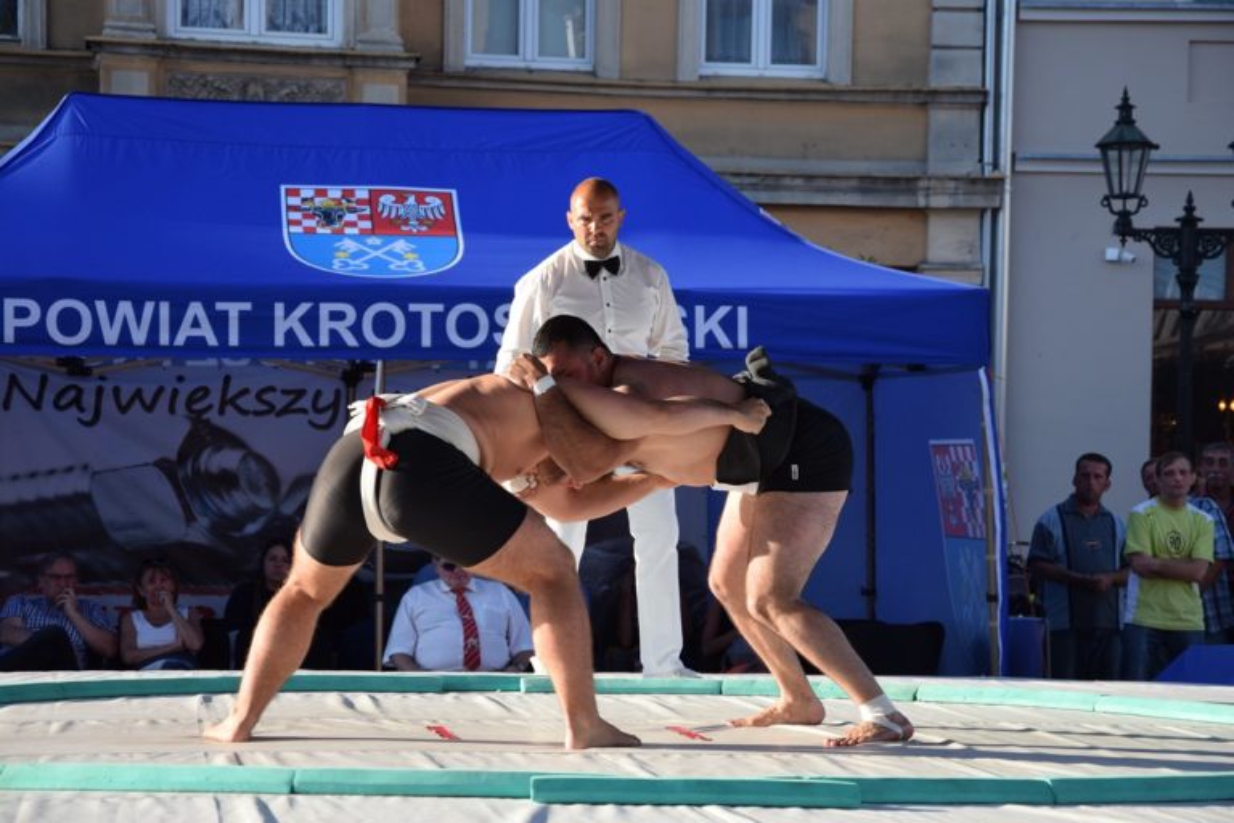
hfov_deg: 19.5
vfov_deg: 13.0
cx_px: 617
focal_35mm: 105
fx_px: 3599
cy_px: 412
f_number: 5.3
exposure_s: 1/1000
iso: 800
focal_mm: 70
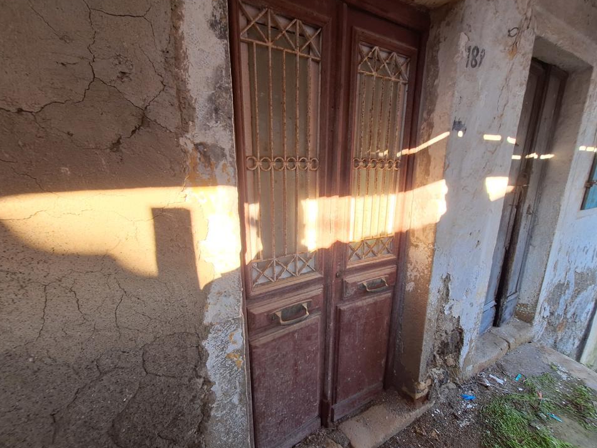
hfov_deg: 102.1
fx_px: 241
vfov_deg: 85.6
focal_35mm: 14
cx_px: 306
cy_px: 232
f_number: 2.2
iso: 50
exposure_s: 1/100
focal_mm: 1.74
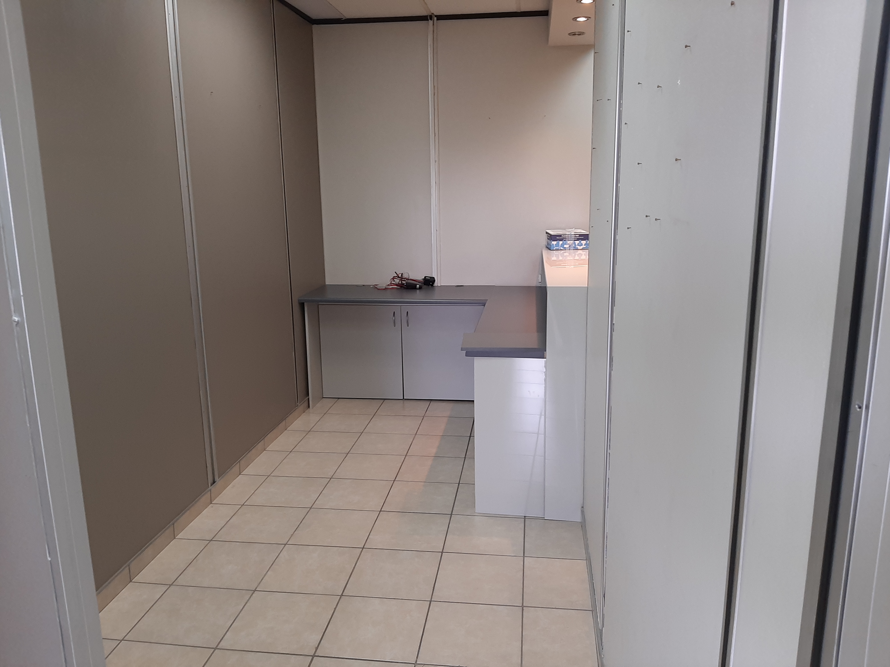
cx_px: 445
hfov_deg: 65.3
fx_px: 694
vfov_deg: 51.4
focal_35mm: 27
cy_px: 334
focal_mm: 3.93
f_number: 1.7
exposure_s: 1/50
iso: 100
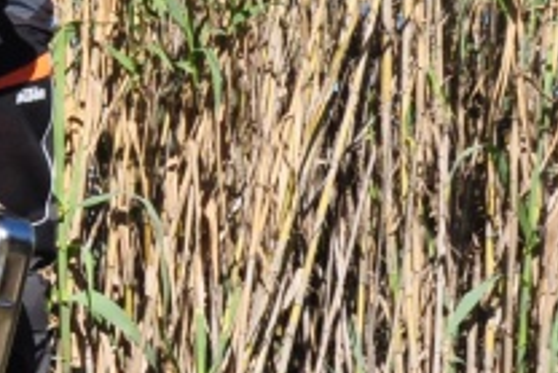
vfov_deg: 11.3
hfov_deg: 16.0
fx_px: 1877
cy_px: 83
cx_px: -182
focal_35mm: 121
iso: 200
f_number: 10
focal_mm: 24
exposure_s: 1/250
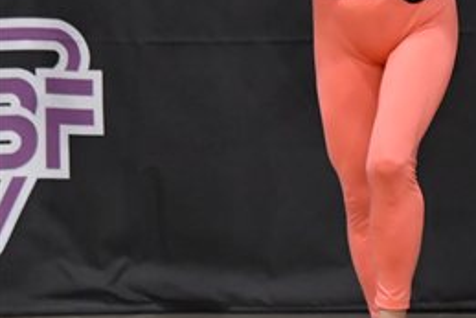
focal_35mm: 673
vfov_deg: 2.0
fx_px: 8903
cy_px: 24
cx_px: 710
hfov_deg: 3.1
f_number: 5.6
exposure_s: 1/400
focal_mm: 150
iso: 4000
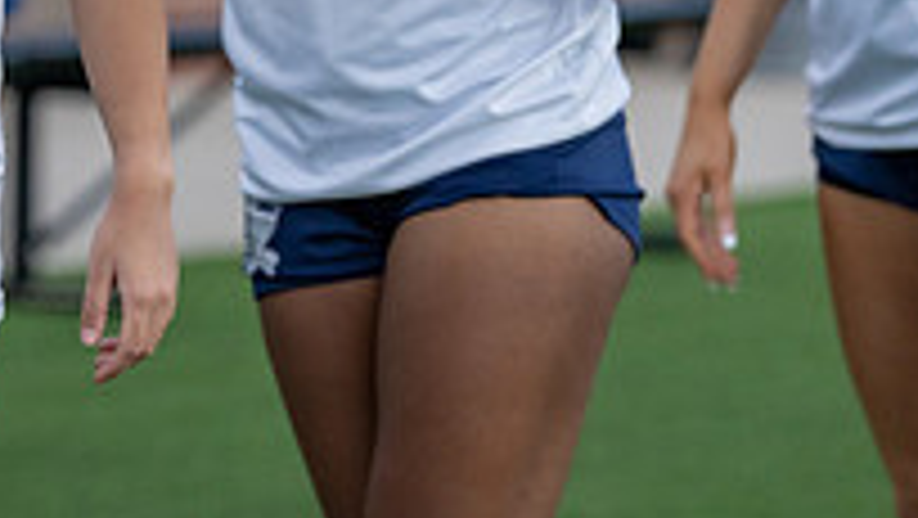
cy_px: -340
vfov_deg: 3.3
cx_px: -90
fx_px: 8841
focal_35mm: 363
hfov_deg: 5.9
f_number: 2.8
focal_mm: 122
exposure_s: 1/6400
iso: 1600
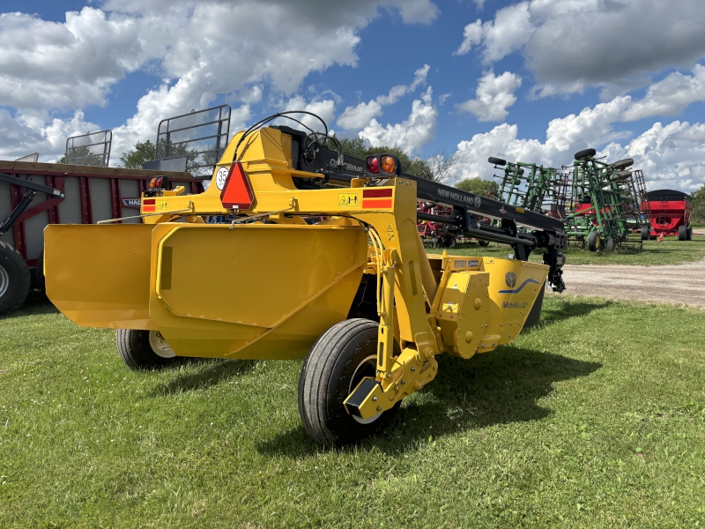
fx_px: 530
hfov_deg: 67.3
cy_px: 264
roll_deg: -0.3
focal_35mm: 26
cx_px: 352
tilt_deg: -6.5
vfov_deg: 53.1
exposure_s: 1/3937
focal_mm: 5.96
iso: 50
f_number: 1.6
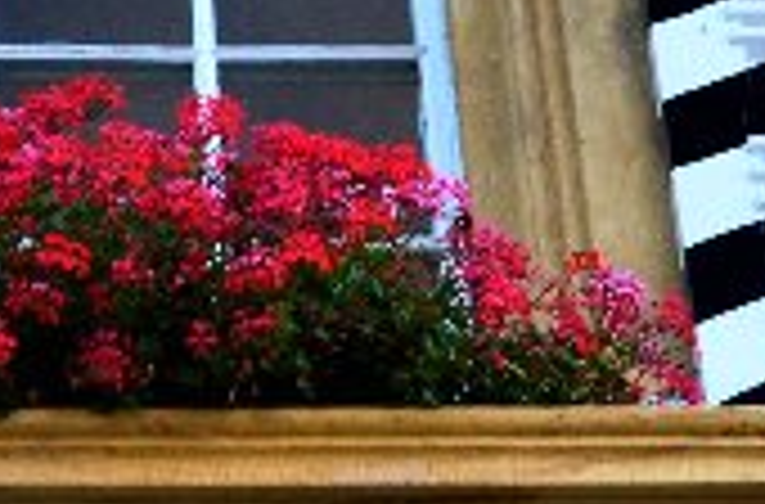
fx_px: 5992
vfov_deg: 4.8
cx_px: 45
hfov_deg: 7.3
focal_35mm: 283
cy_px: 490
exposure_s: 1/40
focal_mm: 40
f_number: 7.1
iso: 320
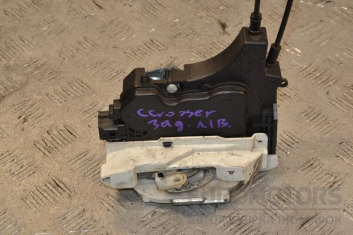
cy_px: 118
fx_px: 1030
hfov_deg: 19.5
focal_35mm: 105
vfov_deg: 13.0
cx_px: 176
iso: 800
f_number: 10
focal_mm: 70
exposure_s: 1/200
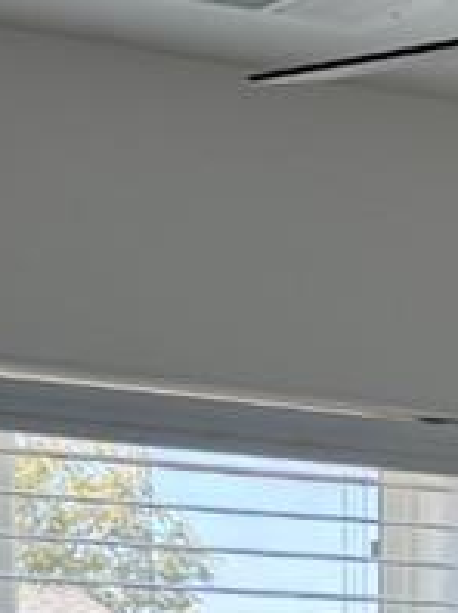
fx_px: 3218
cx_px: 617
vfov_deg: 9.9
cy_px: 1305
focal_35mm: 182
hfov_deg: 8.0
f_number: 1.78
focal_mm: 6.76
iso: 80
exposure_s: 1/120
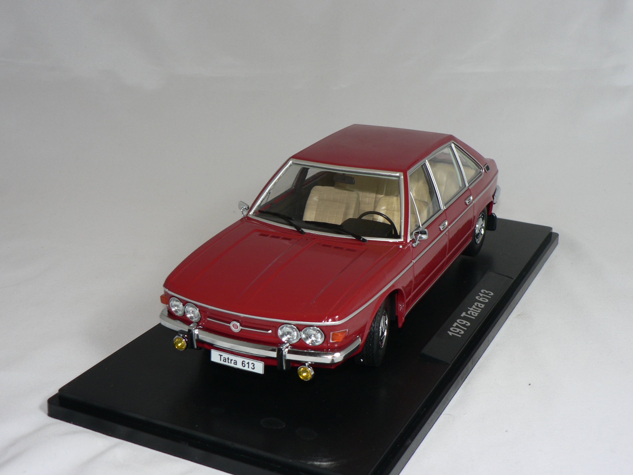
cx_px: 316
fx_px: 914
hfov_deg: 38.2
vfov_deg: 29.1
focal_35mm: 50
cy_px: 238
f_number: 2.8
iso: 80
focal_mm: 8.3
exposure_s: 1/60
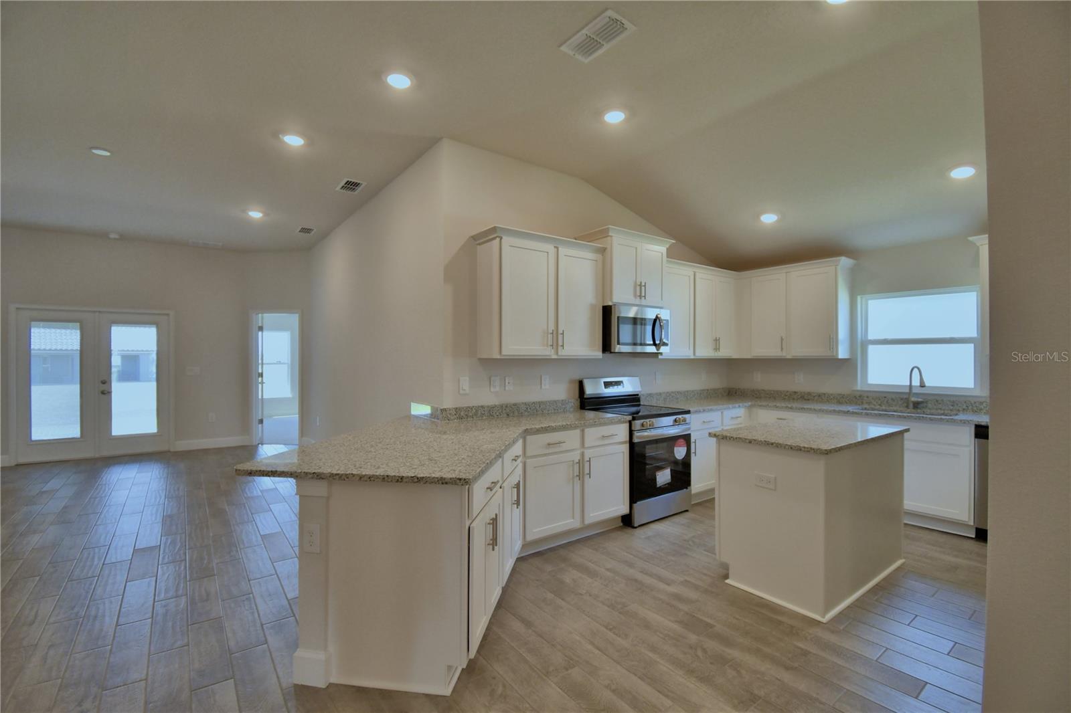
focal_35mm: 15
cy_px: 356
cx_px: 536
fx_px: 446
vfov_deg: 77.3
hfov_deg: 100.4
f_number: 4.5
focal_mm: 10
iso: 400
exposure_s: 1/100
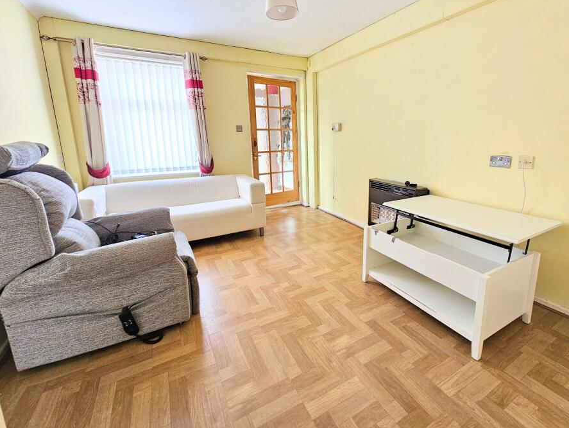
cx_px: 318
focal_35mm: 15
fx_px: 247
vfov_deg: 81.5
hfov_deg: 97.7
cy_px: 192
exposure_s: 1/50
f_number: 2.2
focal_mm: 2.2
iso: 250
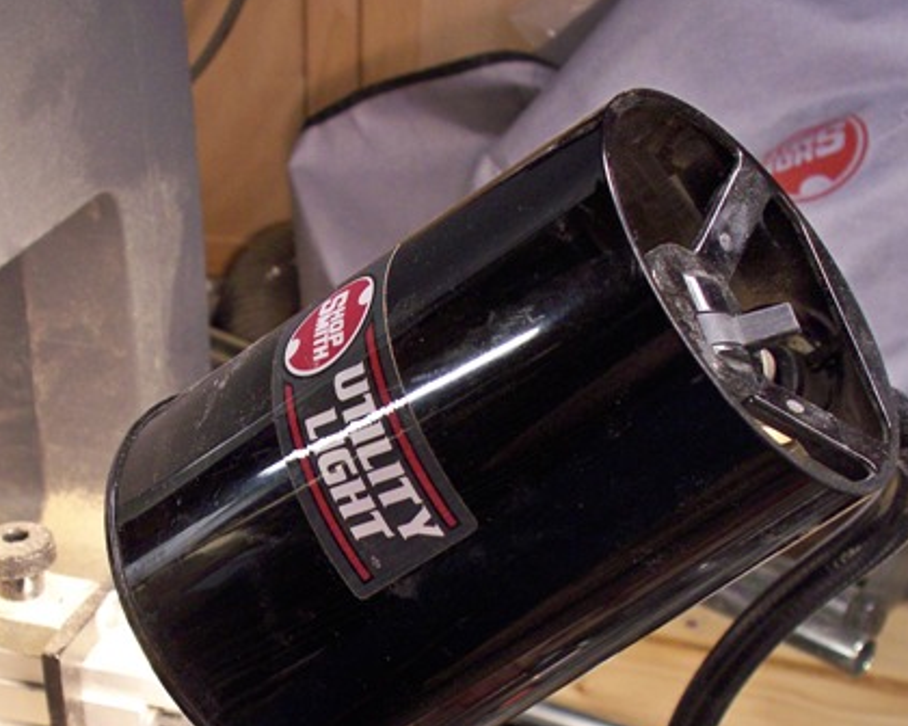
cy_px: 532
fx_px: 1747
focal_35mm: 65
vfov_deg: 23.3
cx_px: 257
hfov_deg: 28.8
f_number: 2.8
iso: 125
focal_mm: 7.54
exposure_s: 1/30
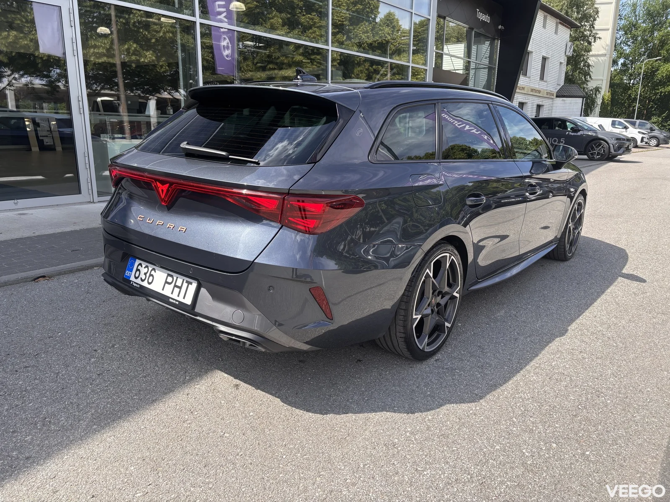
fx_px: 503
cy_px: 251
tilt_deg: -13.8
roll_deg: -0.8
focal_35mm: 26
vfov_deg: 53.1
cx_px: 335
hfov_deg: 67.3
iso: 50
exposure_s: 1/1311
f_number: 1.6
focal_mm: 5.96
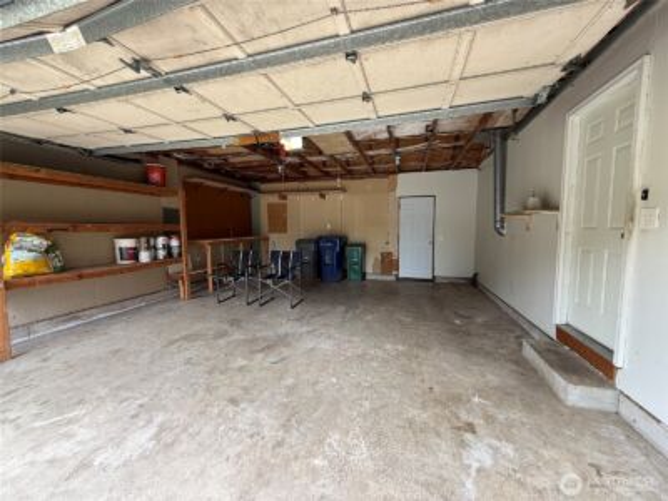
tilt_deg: -3.6
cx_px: 334
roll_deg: +0.2
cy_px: 250
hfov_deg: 102.1
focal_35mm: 14
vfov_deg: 85.7
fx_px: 270
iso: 100
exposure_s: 1/99
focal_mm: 2.22
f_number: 2.2
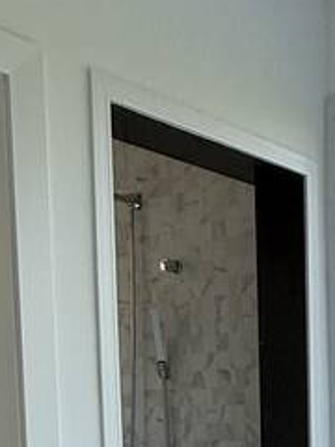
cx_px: 357
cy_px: 486
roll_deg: +2.0
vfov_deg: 28.1
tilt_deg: -5.5
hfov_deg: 22.2
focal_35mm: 63
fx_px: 813
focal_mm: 2.22
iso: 64
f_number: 2.2
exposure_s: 1/381
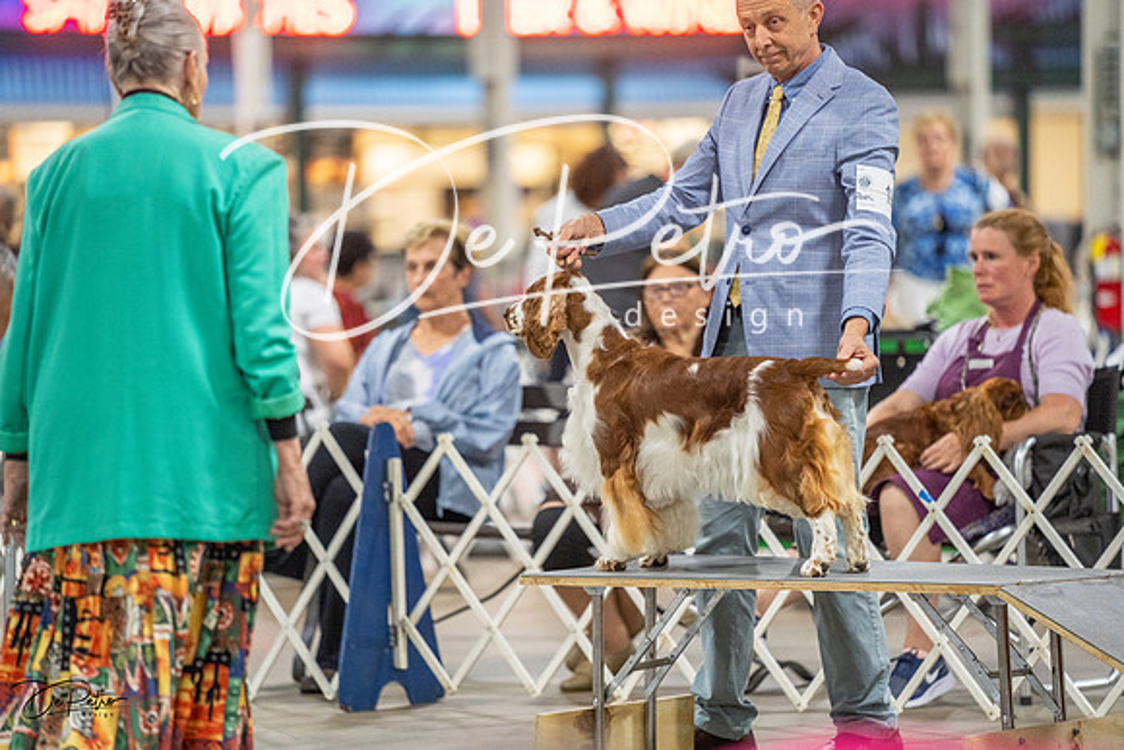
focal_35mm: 200
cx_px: 562
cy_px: 375
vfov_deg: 6.9
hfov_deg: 10.3
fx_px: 6246
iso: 4000
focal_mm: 200
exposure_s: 1/250
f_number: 2.8
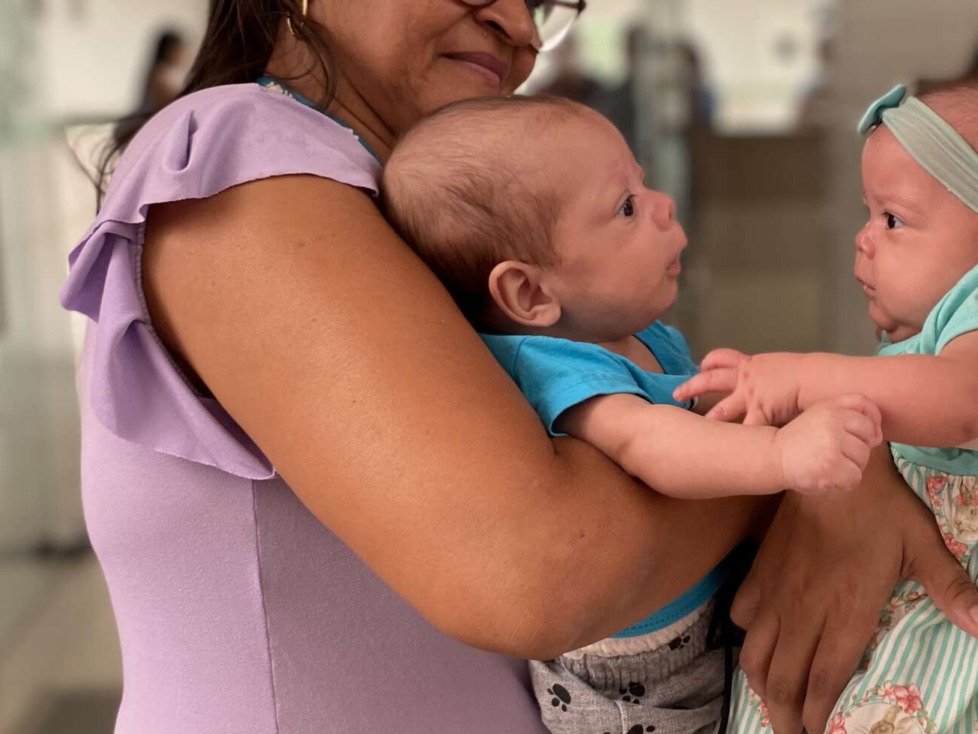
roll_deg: +0.2
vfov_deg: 28.5
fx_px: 1441
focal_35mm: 51
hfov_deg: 36.3
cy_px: 302
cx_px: 775
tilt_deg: -8.1
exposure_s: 1/121
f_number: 1.8
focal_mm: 4.25
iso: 100
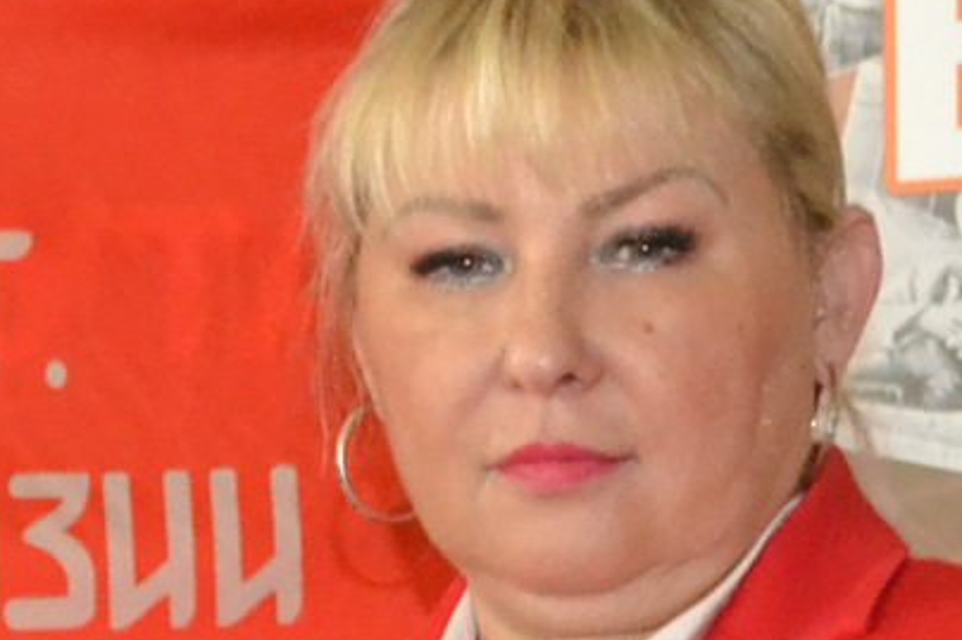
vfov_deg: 4.4
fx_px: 8227
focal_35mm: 308
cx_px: -619
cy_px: 1263
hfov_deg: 6.6
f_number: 5
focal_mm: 36
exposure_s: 1/60
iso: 3200
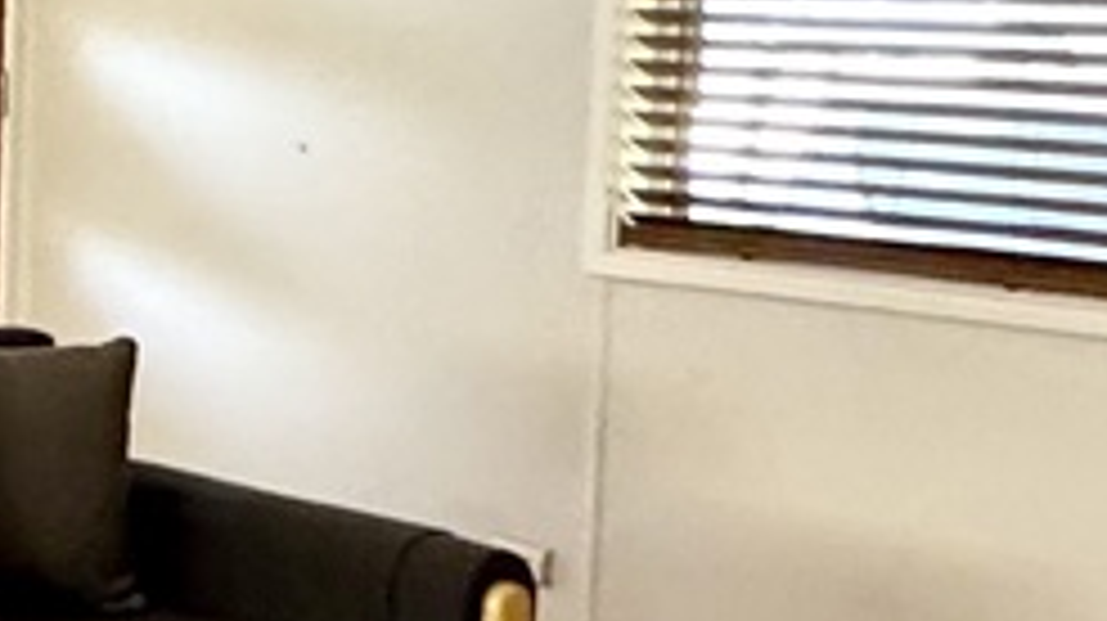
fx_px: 2728
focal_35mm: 93
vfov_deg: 12.9
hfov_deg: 17.4
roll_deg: -0.7
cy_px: 97
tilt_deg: -2.7
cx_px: -1022
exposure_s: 1/100
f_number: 2.2
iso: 320
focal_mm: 2.22
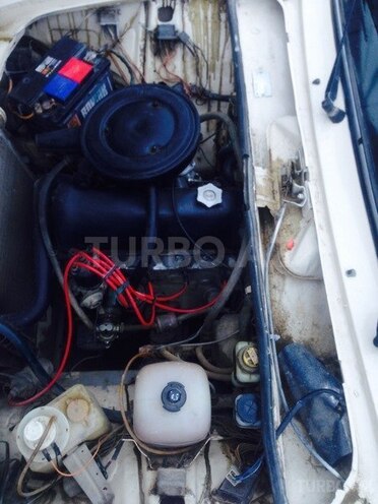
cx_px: 189
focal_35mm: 33
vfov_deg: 55.4
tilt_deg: -62.8
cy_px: 252
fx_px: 480
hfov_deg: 42.9
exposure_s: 1/20
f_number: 2.4
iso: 50
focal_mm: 4.12
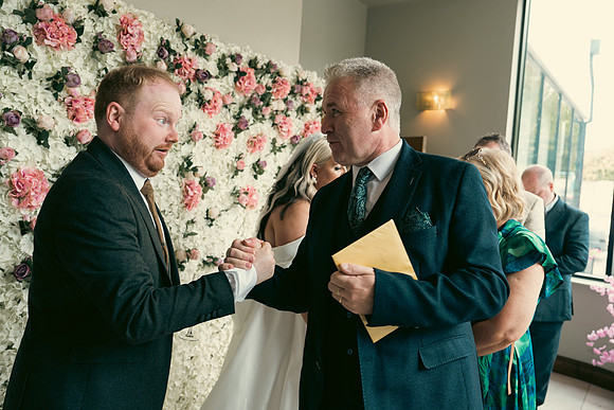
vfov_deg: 43.6
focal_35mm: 30
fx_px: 512
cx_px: 307
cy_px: 205
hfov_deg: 61.9
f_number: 3.5
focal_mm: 30
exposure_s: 1/160
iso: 500
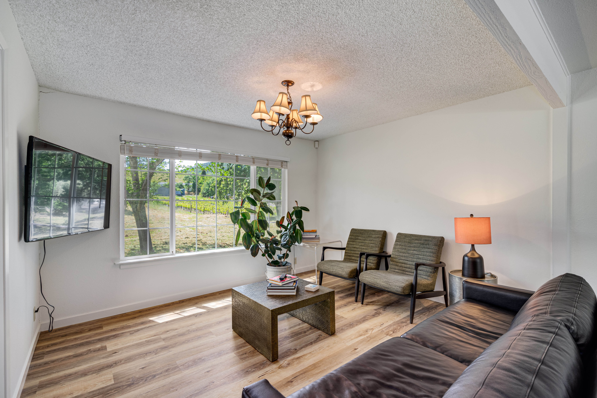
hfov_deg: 96.7
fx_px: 265
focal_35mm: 16
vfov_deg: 73.7
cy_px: 199
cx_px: 298
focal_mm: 16
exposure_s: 1/40
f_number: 11
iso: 320
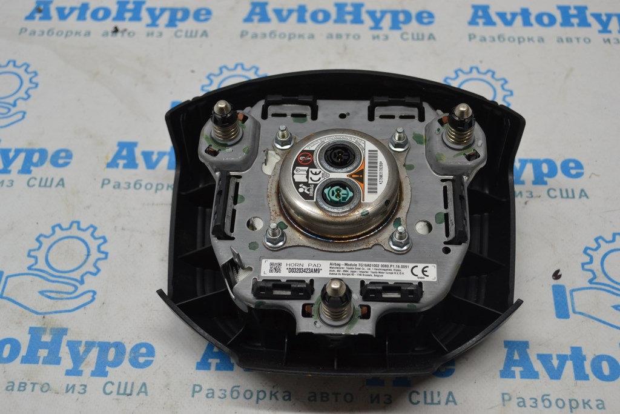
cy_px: 207
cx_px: 310
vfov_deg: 28.1
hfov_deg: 41.1
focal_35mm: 48
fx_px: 827
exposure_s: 1/100
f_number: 5
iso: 400
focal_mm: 32
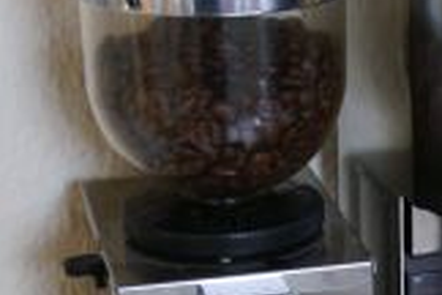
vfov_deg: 8.8
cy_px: 261
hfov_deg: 12.9
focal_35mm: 155
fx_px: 1903
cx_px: 551
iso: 800
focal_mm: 28
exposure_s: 1/80
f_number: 4.5
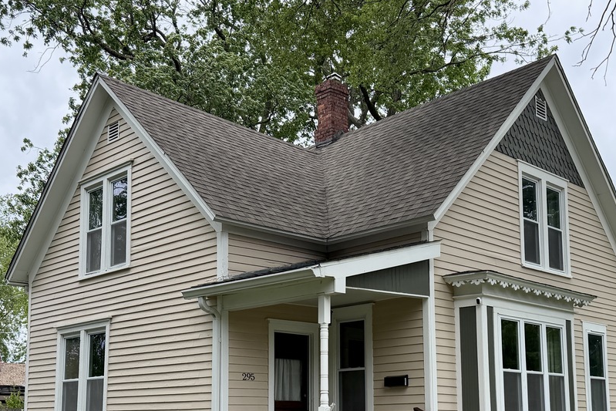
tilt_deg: +6.4
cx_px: 329
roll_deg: +0.4
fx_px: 770
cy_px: 324
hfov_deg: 43.6
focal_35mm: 45
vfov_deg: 29.3
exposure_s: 1/3021
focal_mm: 6.76
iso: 100
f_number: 1.78
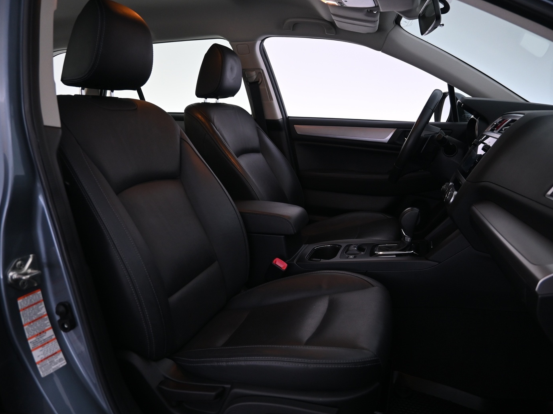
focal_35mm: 27
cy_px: 205
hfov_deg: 65.3
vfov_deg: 51.3
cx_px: 282
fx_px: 431
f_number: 3.5
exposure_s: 1/25
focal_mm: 16
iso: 640
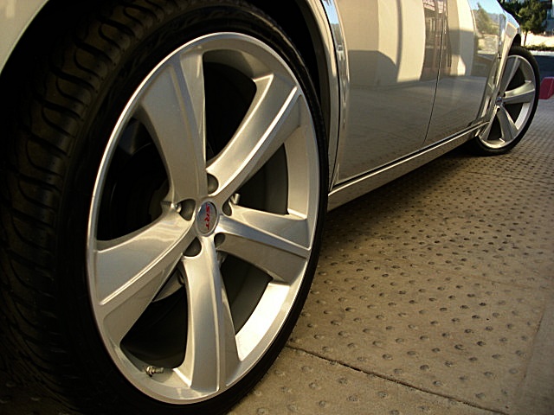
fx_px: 576
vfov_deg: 39.7
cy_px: 208
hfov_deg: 51.4
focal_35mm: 36
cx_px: 277
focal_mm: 6.3
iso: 50
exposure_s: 1/160
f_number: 2.8
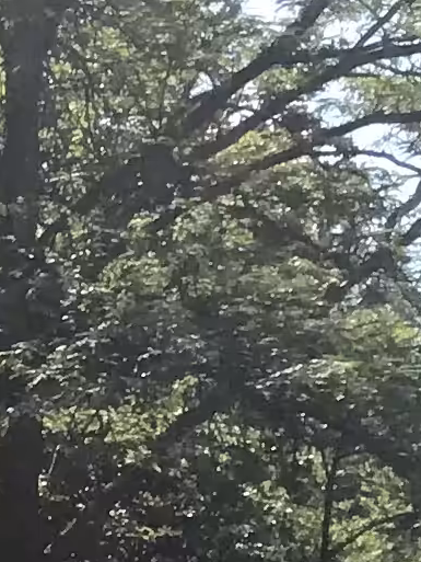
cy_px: 722
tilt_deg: +2.9
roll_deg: -1.7
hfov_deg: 5.5
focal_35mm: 220
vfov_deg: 8.9
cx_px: -1515
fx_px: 3566
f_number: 1.8
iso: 20
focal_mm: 3.99
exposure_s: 1/1064
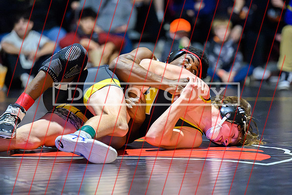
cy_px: 105
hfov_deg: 10.7
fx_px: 1556
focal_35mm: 192
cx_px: 177
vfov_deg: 7.2
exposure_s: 1/640
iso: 25600
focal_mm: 150
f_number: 2.8
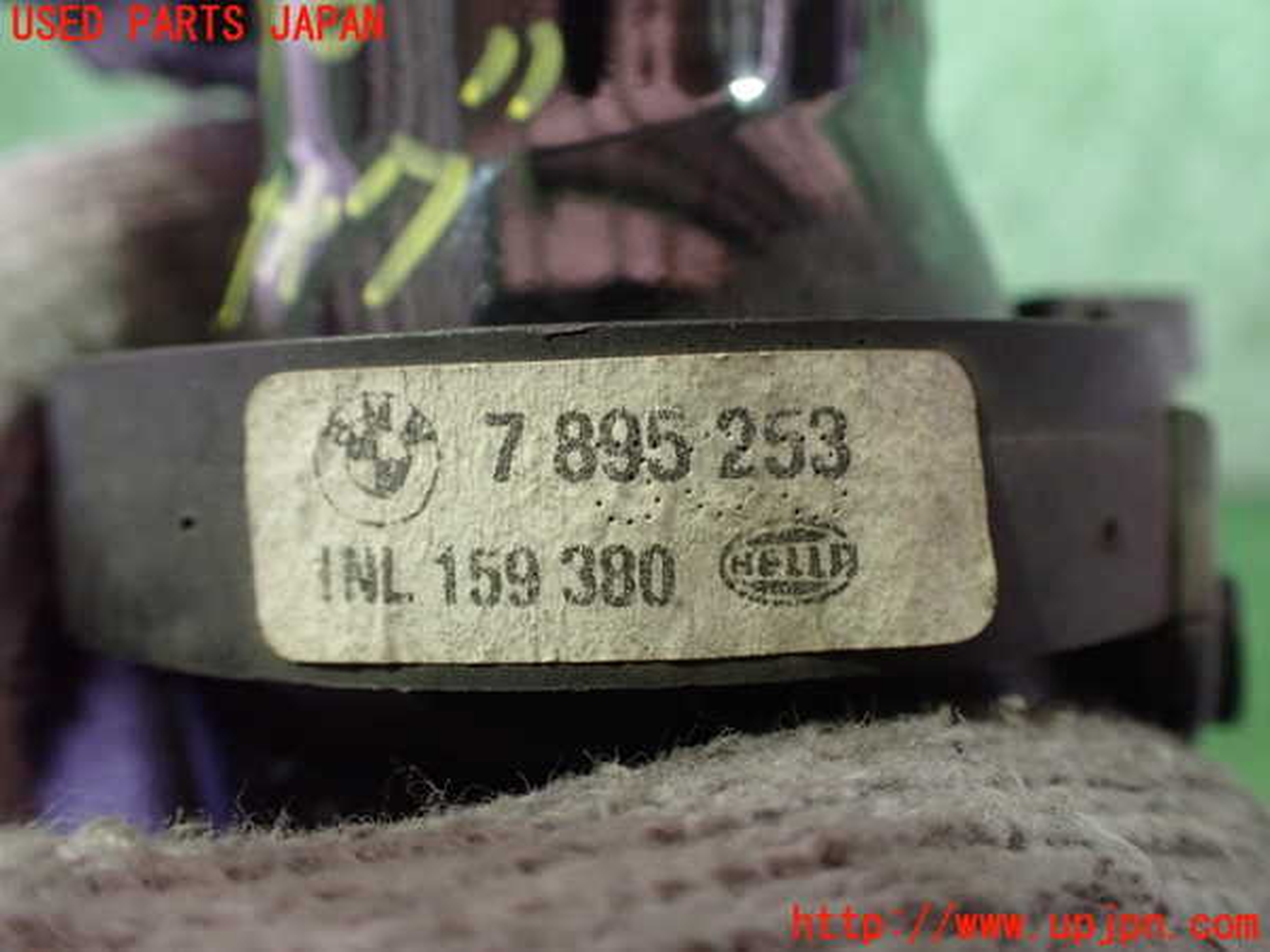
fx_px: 1101
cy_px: 476
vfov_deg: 46.8
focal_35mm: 30
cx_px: 635
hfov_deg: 60.0
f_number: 2.3
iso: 800
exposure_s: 1/30
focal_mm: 5.4
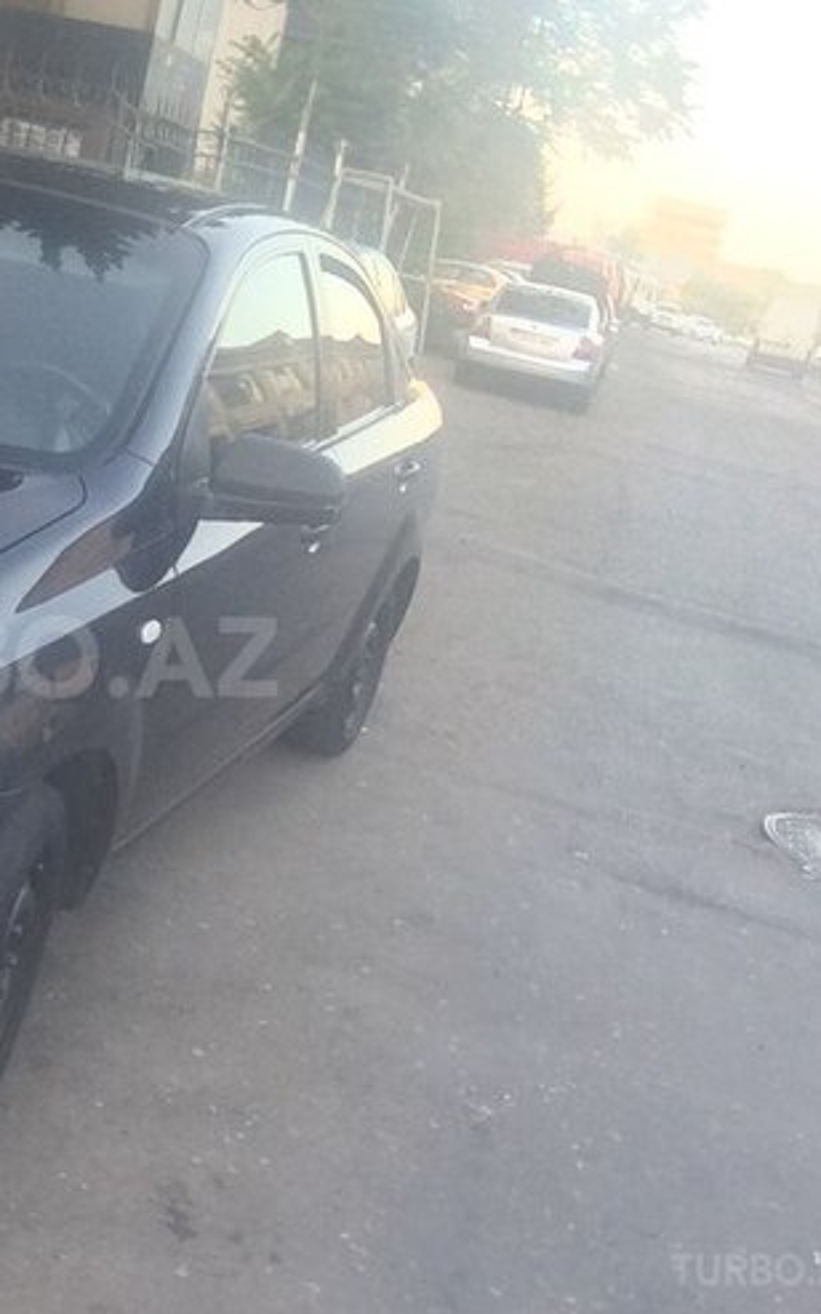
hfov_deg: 27.6
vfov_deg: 45.3
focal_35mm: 44
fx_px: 1576
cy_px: 657
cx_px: 5
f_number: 2.4
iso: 50
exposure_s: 1/33
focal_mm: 2.15
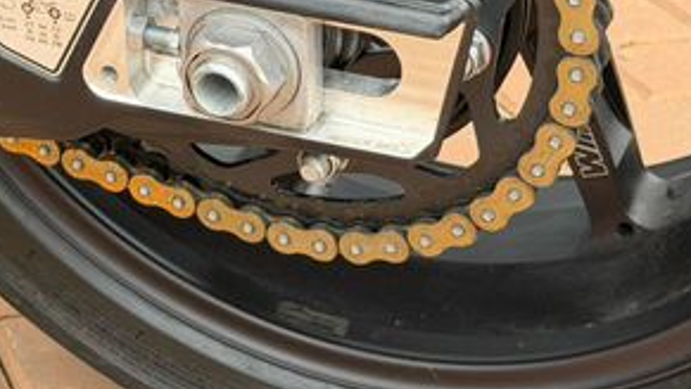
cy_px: -12
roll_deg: +0.4
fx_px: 2108
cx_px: 135
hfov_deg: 18.4
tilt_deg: -16.9
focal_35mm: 115
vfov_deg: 10.5
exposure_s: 1/545
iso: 80
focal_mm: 6.76
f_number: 1.78
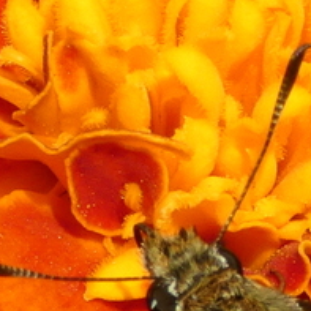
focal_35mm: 552
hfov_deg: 3.2
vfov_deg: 3.2
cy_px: 448
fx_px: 5611
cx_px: 201
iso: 80
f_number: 5.3
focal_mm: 25.8
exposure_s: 1/200
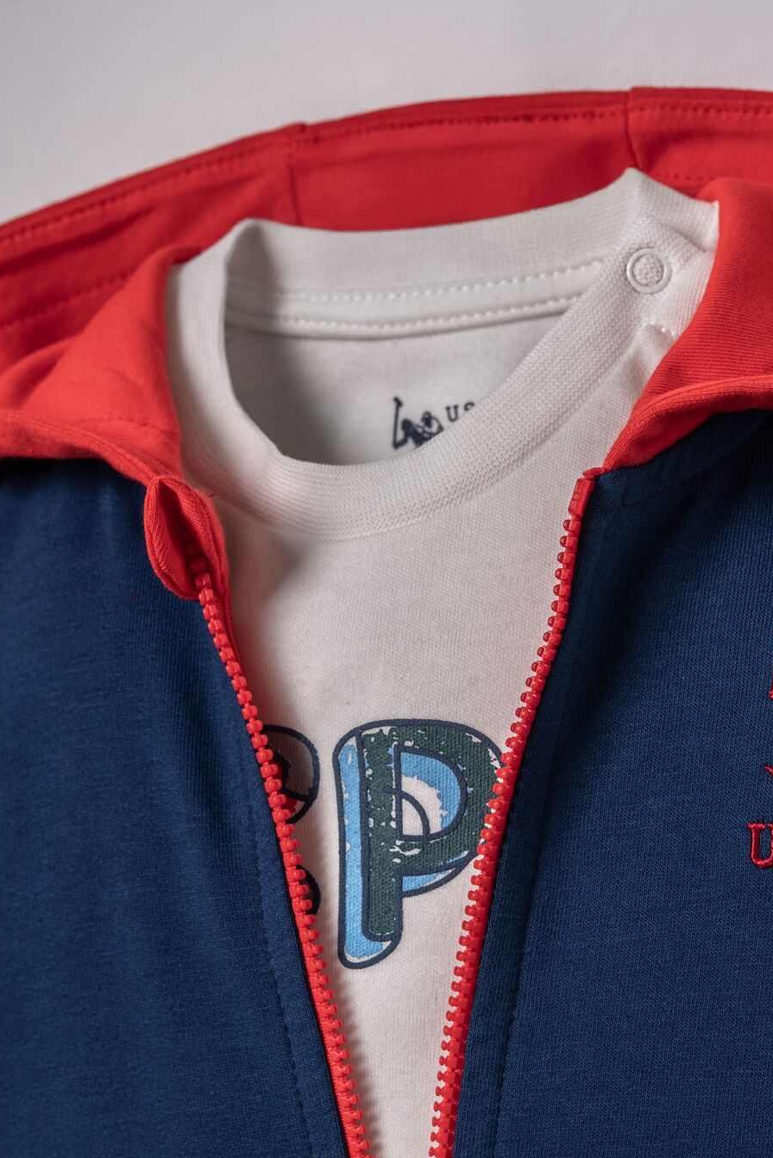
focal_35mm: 67
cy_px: 751
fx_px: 2157
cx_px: 496
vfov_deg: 29.9
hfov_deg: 20.3
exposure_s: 1/125
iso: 250
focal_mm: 50
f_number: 9
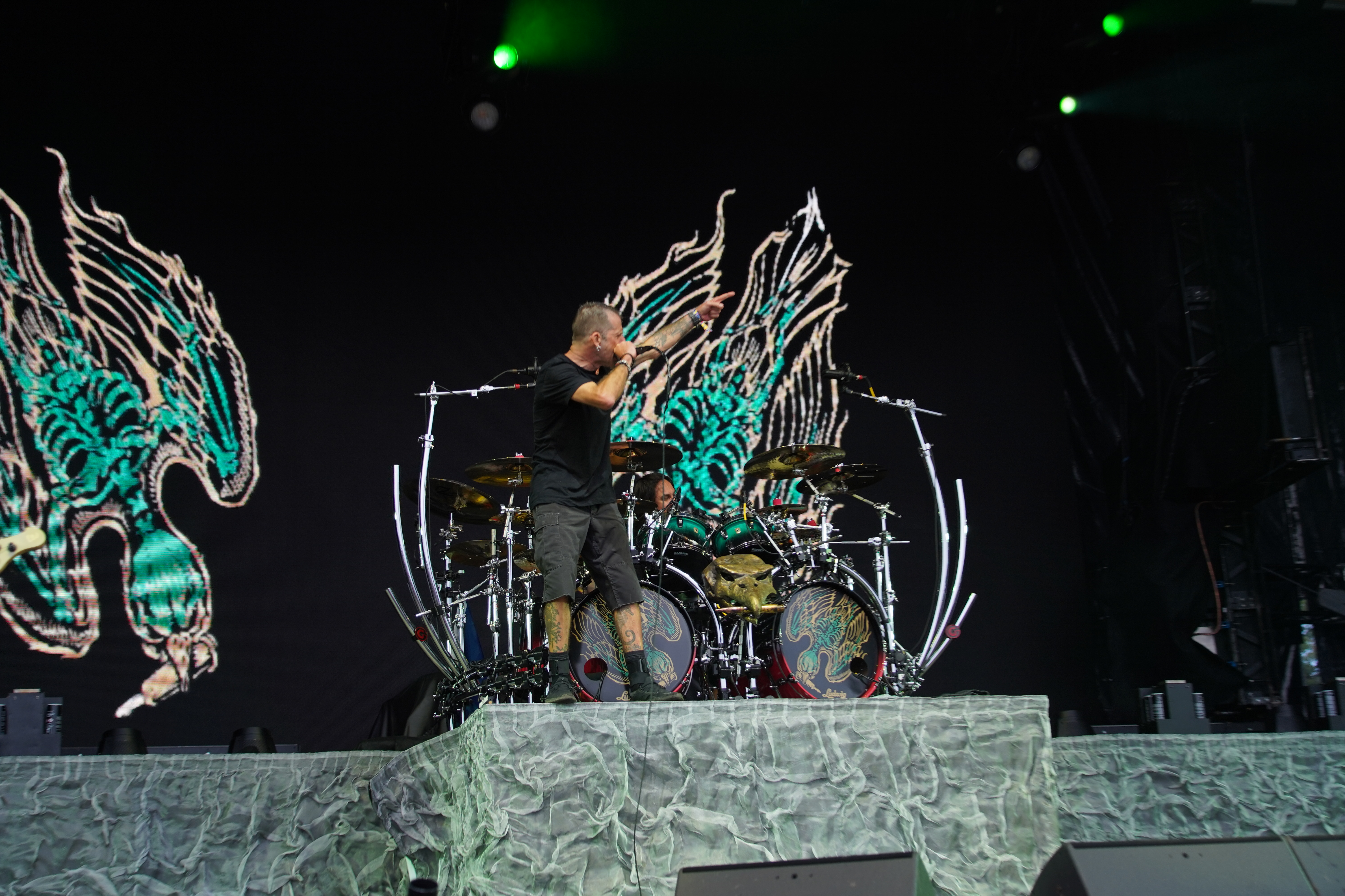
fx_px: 2017
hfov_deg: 36.9
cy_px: 448
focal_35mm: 54
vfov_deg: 25.1
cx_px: 672
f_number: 4
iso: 320
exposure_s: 1/125
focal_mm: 54
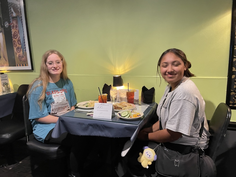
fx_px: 177
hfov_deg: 67.3
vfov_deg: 53.1
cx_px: 118
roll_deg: +2.1
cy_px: 88
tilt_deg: -10.6
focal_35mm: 26
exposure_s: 1/40
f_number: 1.6
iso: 500
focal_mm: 4.2
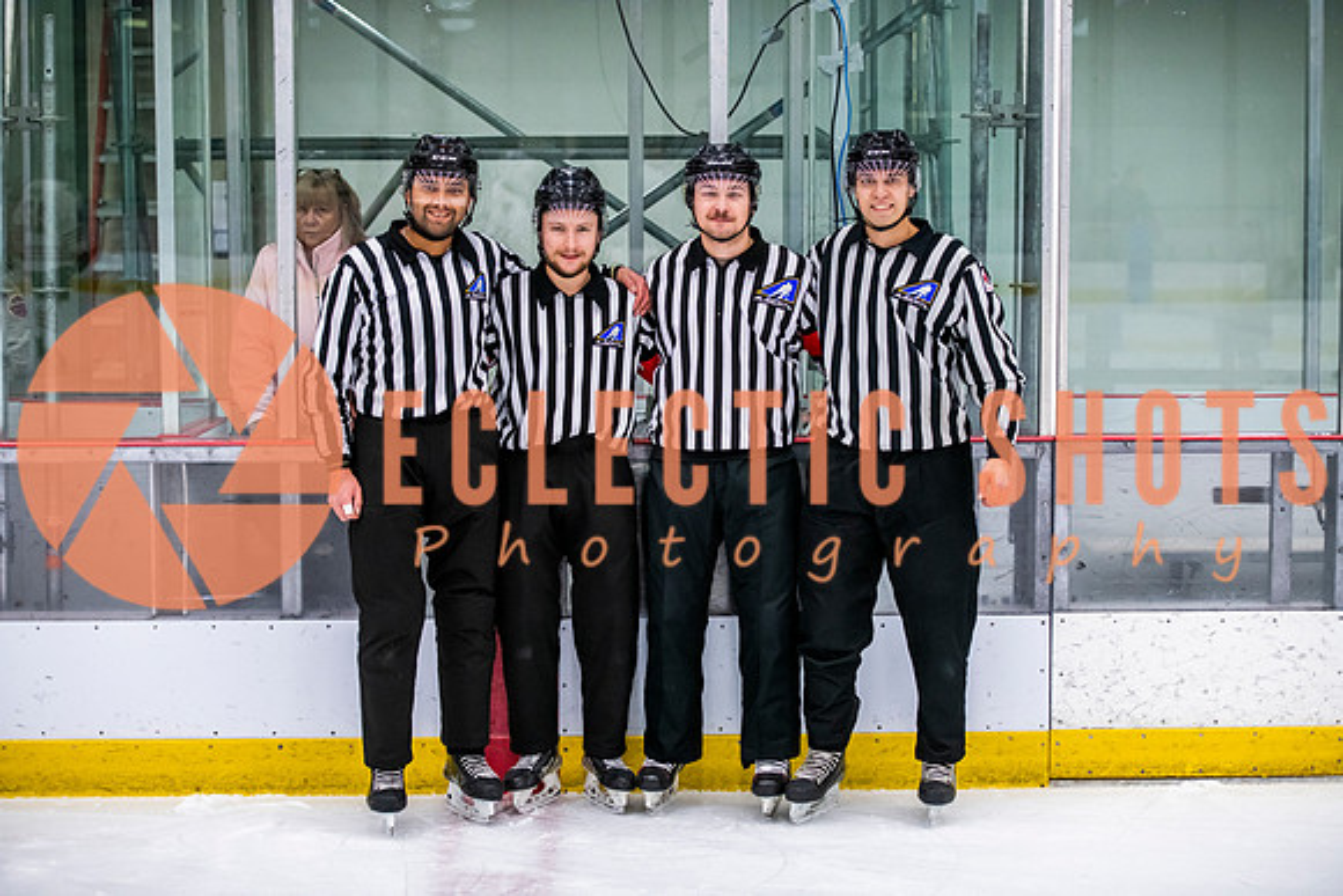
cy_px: 448
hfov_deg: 28.8
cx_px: 672
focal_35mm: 70
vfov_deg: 19.5
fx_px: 2612
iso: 2500
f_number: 3.2
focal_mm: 70
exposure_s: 1/800
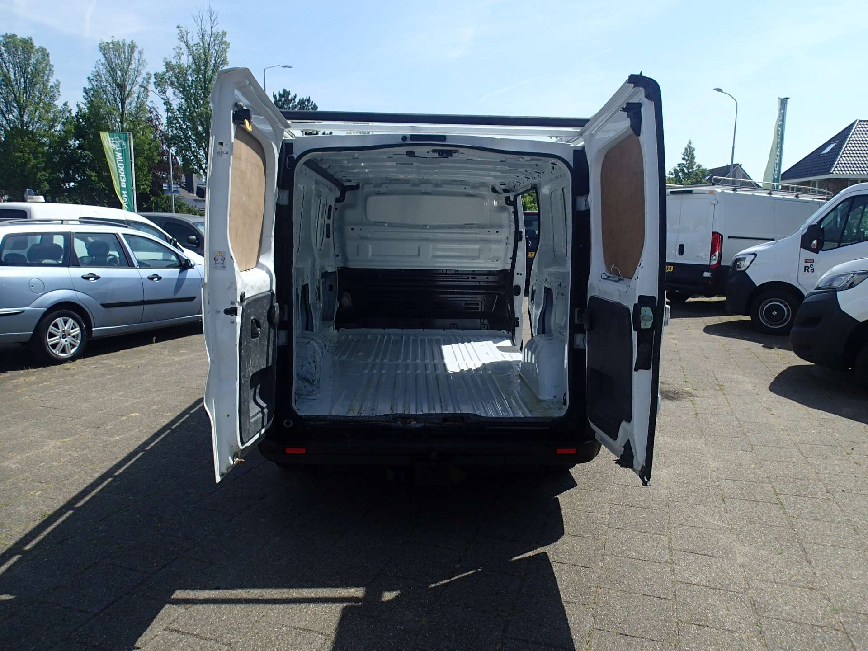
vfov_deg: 54.9
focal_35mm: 25
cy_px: 326
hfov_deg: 69.4
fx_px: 627
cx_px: 434
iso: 100
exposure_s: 1/200
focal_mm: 4.5
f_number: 8
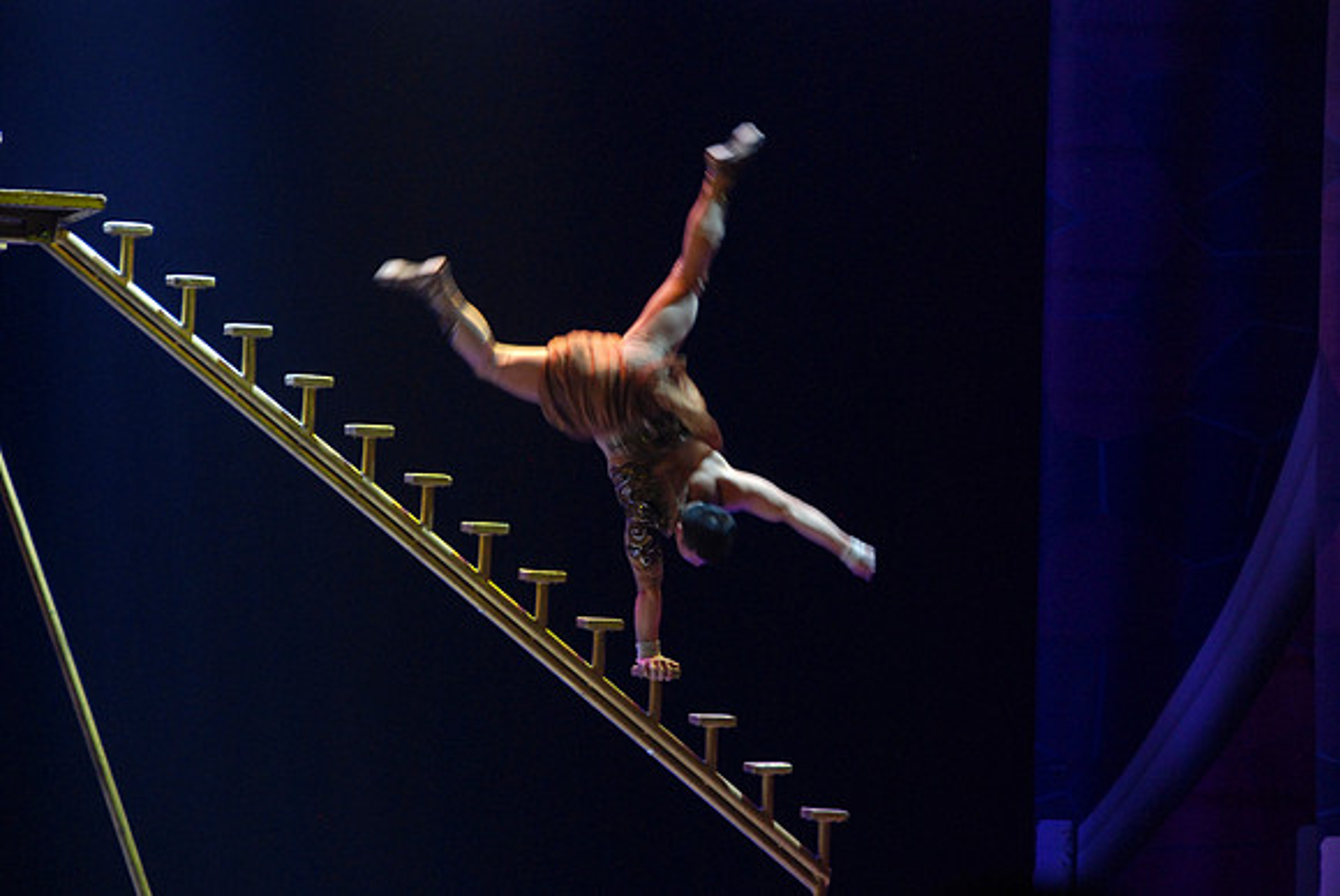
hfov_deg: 12.2
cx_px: 670
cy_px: 448
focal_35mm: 168
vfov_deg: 8.2
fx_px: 6259
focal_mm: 112
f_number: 5.3
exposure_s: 1/40
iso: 1000
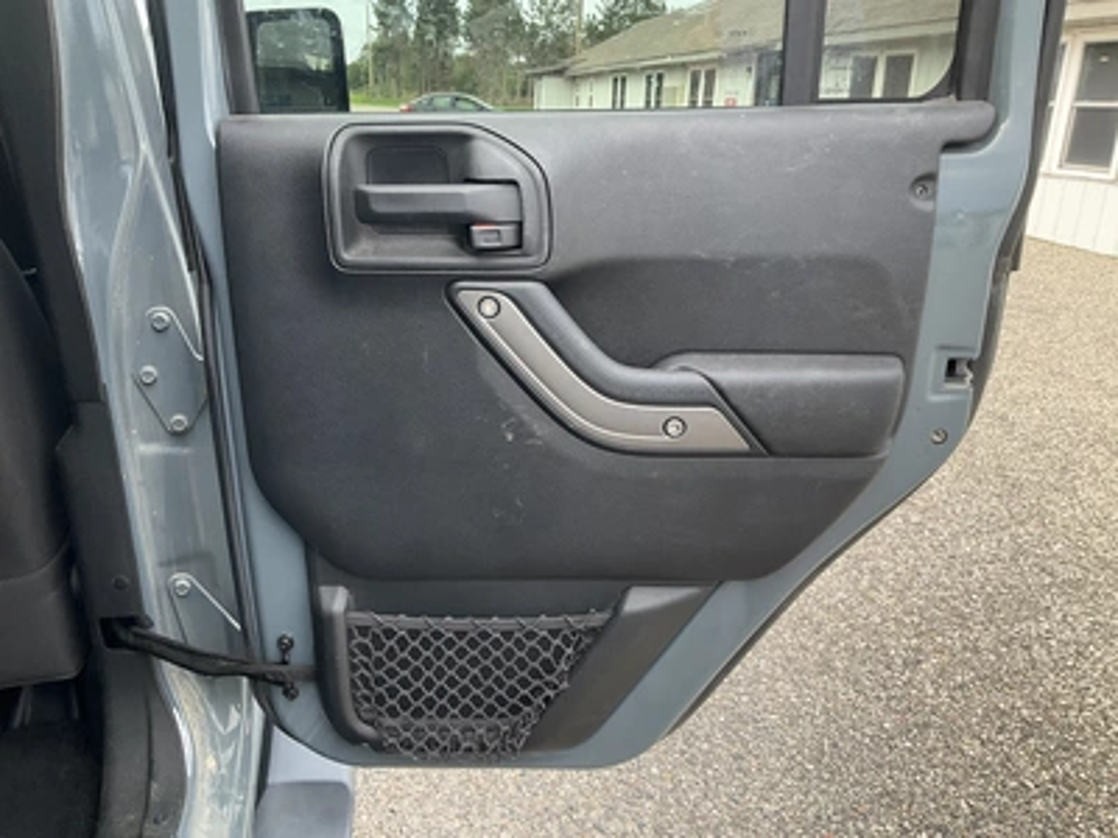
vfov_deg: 48.2
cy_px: 419
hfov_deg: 61.7
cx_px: 559
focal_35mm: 29
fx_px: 937
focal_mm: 3
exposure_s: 1/142
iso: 20
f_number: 1.8
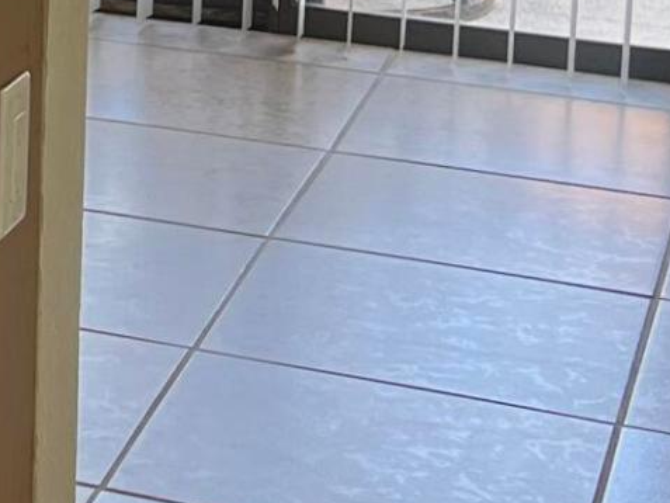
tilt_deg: -9.0
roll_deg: +0.4
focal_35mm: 157
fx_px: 3040
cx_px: -799
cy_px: -371
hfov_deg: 11.1
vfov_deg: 9.1
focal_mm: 5.7
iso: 64
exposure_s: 1/131
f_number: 1.5
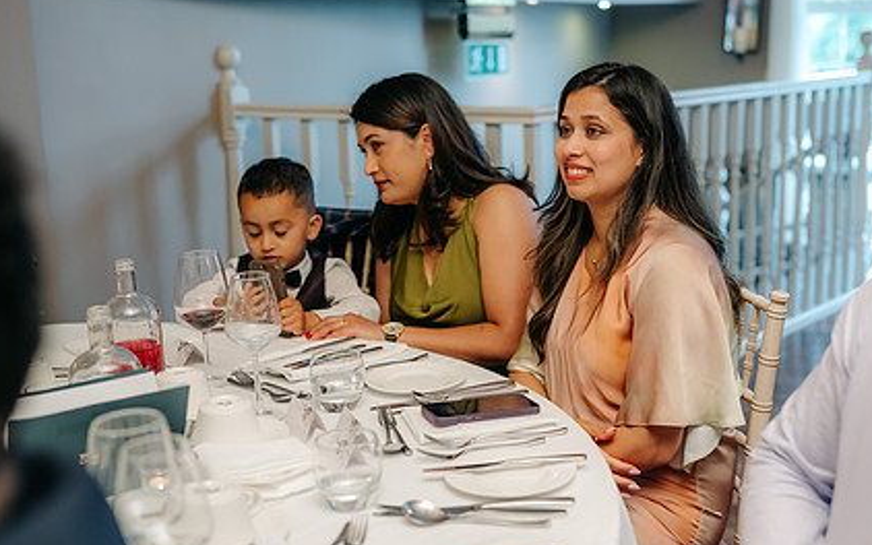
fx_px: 1165
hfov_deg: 40.8
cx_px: 539
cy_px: 241
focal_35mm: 49
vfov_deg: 26.3
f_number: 2
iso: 800
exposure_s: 1/200
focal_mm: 35
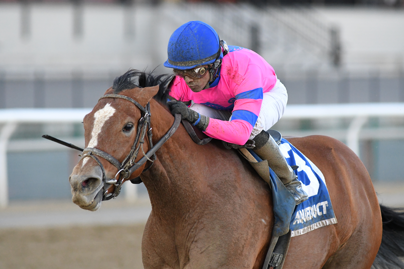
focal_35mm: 450
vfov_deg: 3.1
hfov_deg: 4.6
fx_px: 5050
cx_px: 202
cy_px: 134
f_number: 4.5
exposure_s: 1/2000
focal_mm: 300
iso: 3200
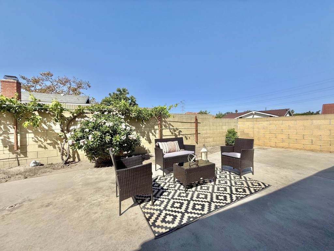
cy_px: 126
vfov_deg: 85.7
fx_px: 135
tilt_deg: -0.1
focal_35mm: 14
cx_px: 167
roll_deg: +0.5
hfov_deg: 102.1
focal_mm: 2.22
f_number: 2.2
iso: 50
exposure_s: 1/2410
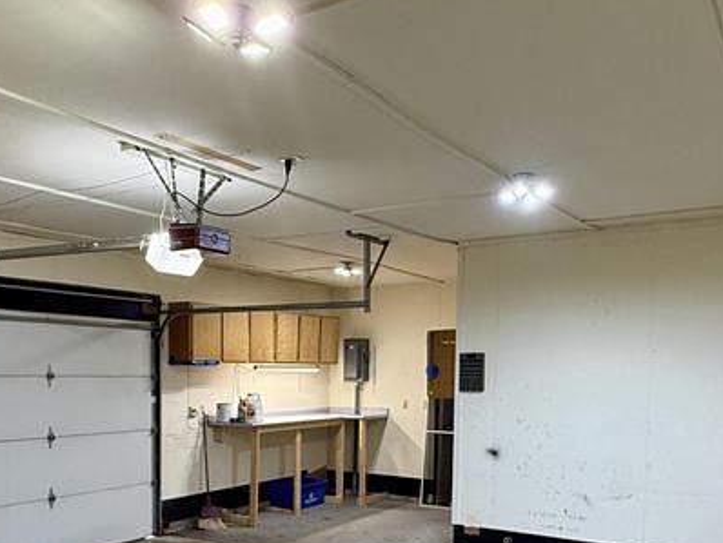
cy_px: 421
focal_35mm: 36
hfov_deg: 51.2
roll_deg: -1.0
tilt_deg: -3.0
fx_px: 752
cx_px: 325
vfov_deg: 38.4
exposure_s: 1/120
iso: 160
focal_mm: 2.22
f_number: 2.2
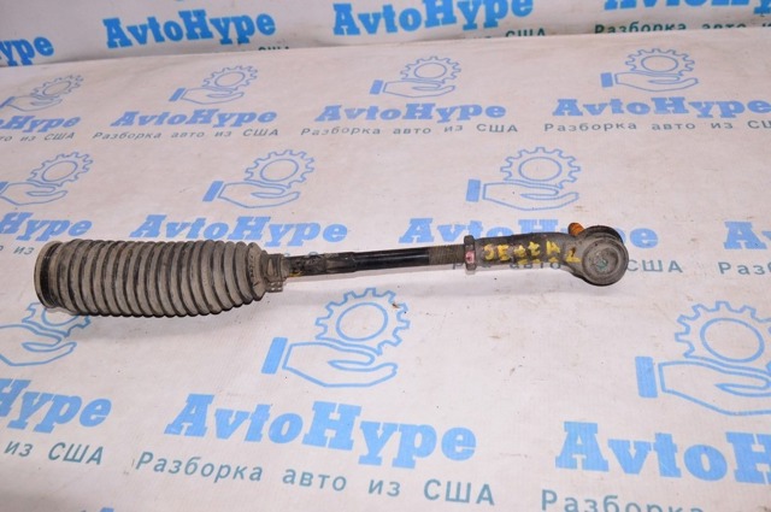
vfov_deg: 41.6
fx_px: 674
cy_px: 256
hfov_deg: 59.6
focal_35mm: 32
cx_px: 386
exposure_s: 1/200
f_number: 8
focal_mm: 21
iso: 1600
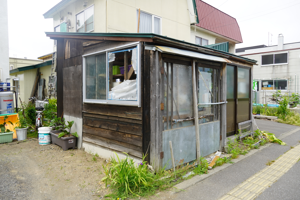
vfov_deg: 47.9
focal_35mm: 27
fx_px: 225
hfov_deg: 67.4
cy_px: 100
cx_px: 150
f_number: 7.1
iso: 100
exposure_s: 1/100
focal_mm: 18
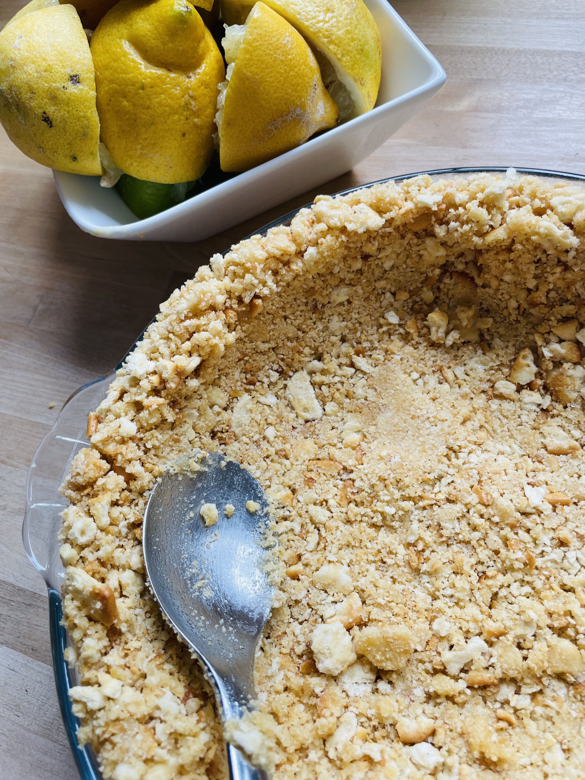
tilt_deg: -65.3
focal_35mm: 26
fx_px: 586
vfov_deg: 67.3
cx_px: 292
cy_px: 390
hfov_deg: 53.1
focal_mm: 4.2
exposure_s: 1/121
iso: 50
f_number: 1.6
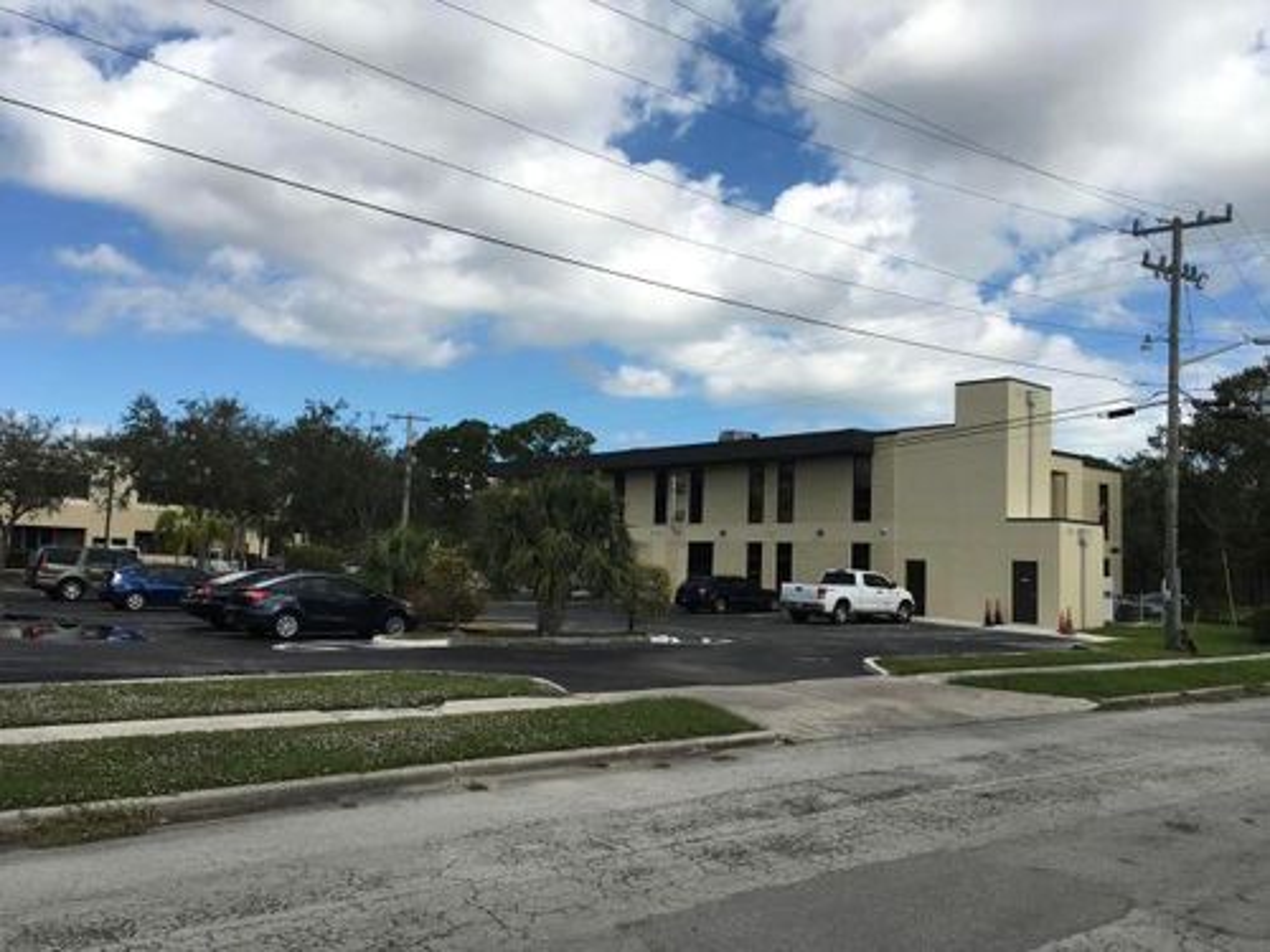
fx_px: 1064
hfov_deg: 61.7
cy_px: 476
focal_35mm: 29
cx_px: 635
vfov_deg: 48.2
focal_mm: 4.15
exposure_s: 1/1637
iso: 25
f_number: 2.2
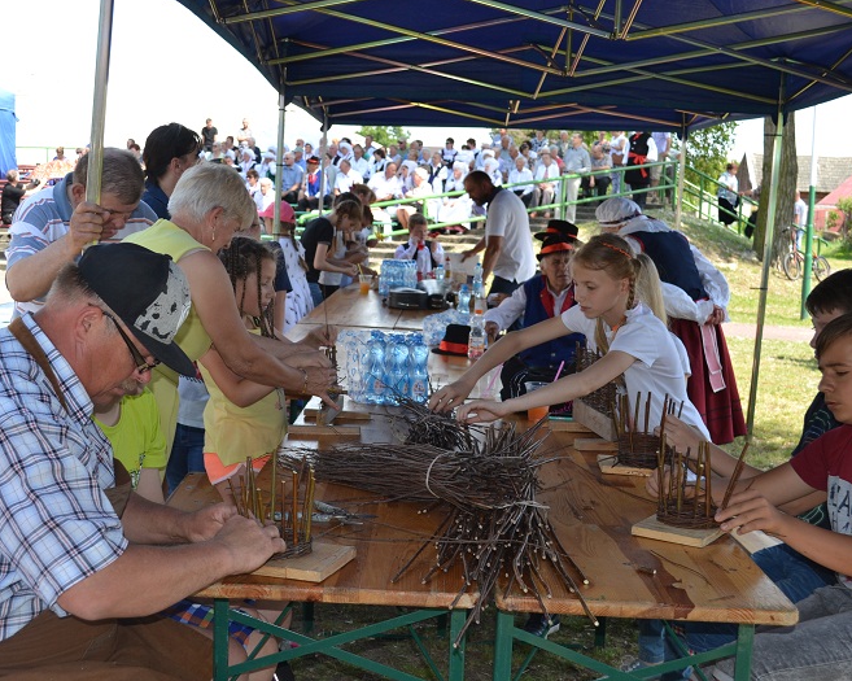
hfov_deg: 38.7
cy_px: 342
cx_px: 368
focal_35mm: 48
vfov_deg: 31.4
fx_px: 1210
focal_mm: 28
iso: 125
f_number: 4.5
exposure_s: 1/125
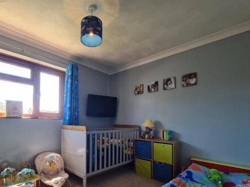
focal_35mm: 17
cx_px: 98
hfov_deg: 89.7
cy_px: 121
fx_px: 123
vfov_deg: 73.0
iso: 64
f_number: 2.2
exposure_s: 1/100
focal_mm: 2.22
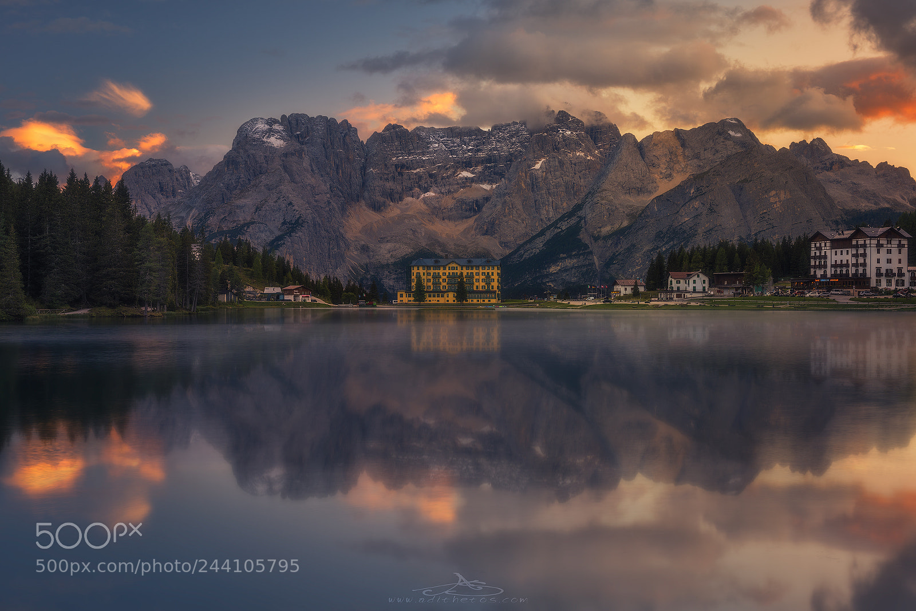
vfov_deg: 27.0
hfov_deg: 39.6
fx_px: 1273
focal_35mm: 50
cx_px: 458
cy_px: 306
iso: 64
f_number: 16
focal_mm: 50
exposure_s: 2
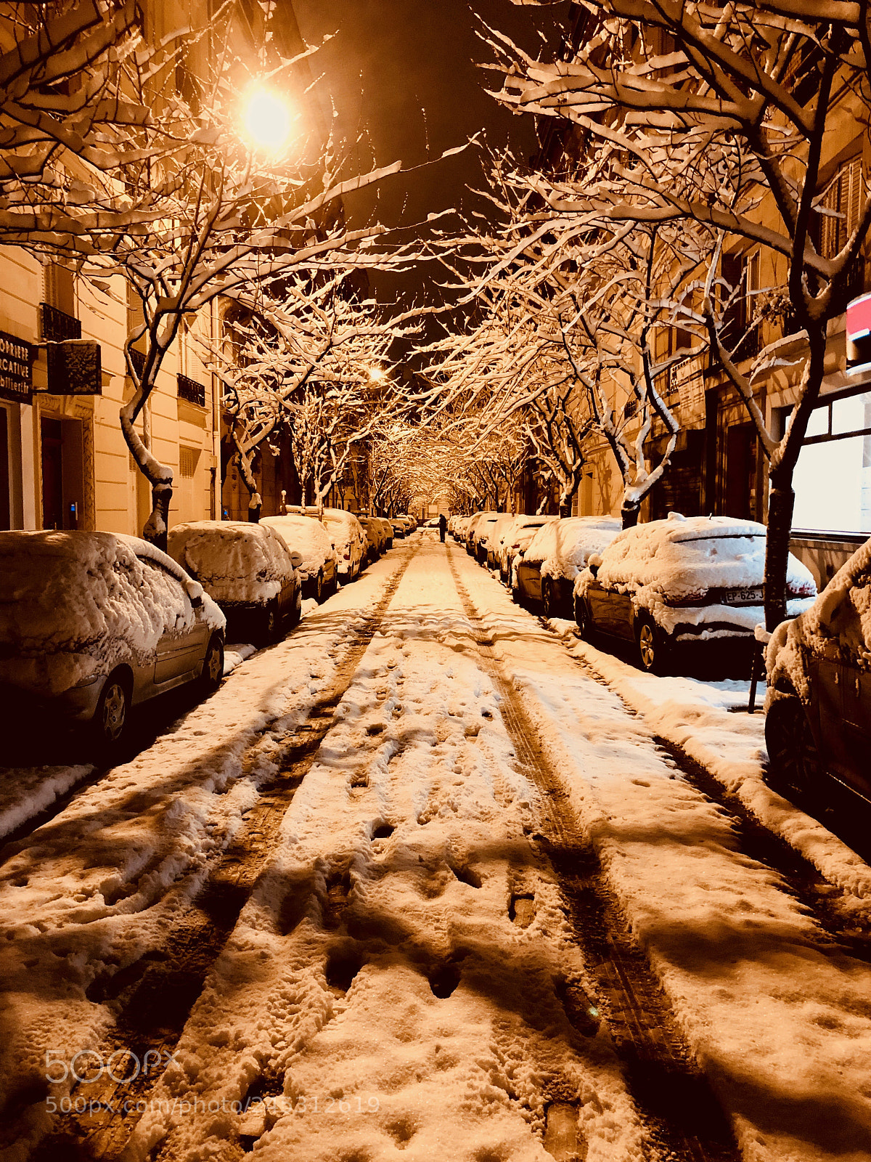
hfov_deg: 49.7
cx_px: 436
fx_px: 939
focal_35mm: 28
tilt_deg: -3.7
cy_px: 581
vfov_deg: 63.4
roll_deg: -0.2
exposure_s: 1/11
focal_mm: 4
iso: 100
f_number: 1.8
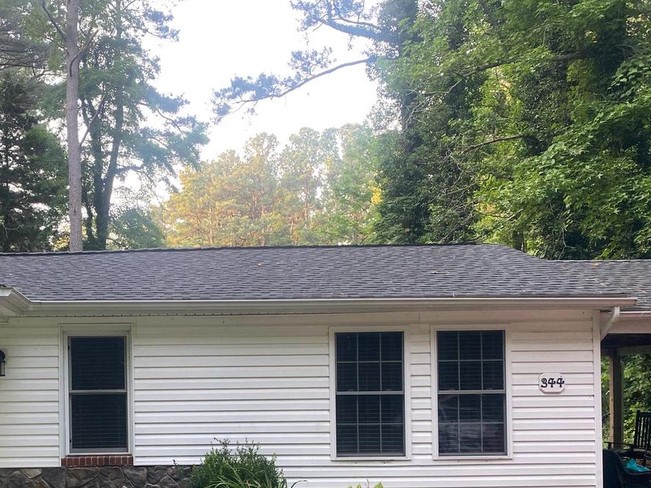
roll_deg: +0.9
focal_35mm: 43
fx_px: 809
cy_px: 393
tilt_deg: +0.4
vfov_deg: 32.6
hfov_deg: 42.7
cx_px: 173
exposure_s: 1/81
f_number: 1.8
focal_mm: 4.25
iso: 125
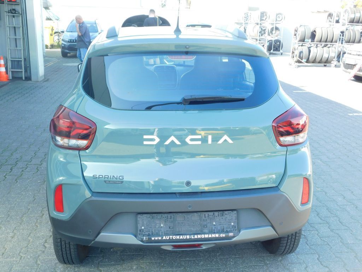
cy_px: 136
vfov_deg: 39.7
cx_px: 181
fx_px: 376
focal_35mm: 36
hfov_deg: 51.4
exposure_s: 1/100
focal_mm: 6.3
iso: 125
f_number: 3.5
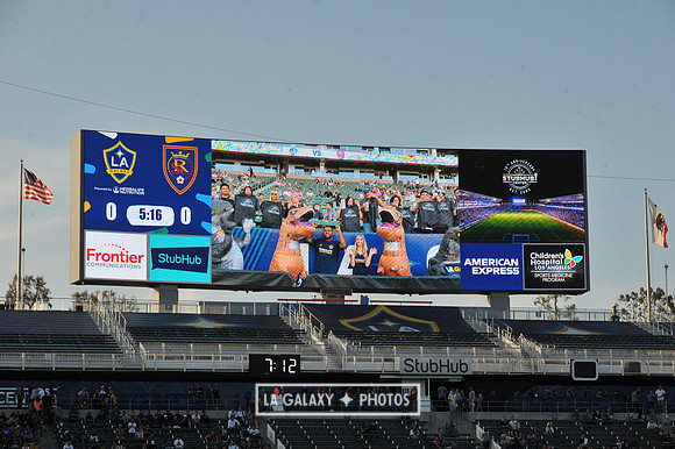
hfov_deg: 19.5
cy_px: 224
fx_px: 1968
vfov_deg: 13.0
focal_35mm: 105
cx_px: 338
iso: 400
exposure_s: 1/500
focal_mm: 105
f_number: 11
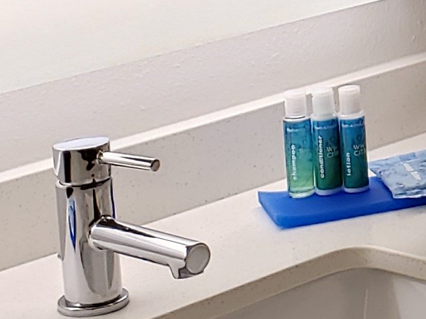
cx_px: 774
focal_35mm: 161
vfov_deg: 9.1
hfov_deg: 11.4
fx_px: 1981
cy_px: -103
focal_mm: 4.3
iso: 80
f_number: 2.4
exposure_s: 1/120
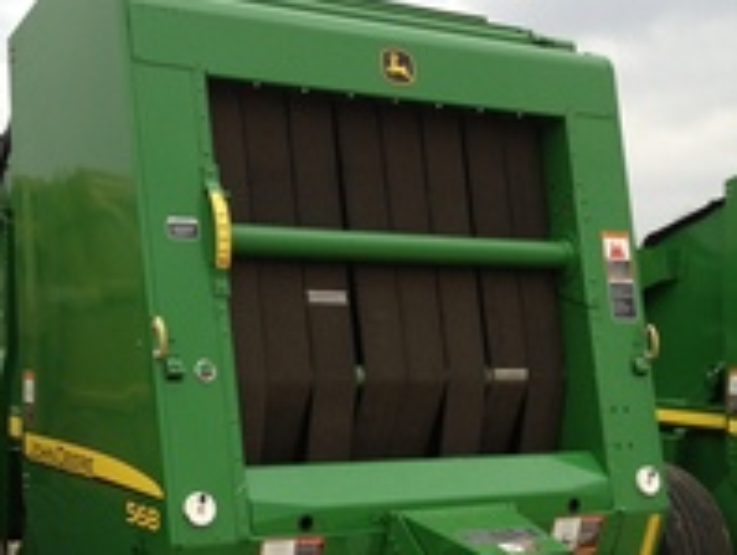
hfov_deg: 26.9
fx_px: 1535
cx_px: 283
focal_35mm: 72
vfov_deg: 20.2
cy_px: 462
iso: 50
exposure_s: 1/154
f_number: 2.4
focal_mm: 4.28
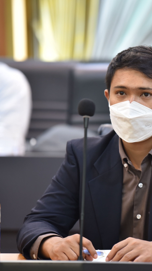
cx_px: 144
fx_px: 2035
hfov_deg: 4.3
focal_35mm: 284
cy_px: 135
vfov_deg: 7.6
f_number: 2.8
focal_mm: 180
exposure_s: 1/100
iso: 1600
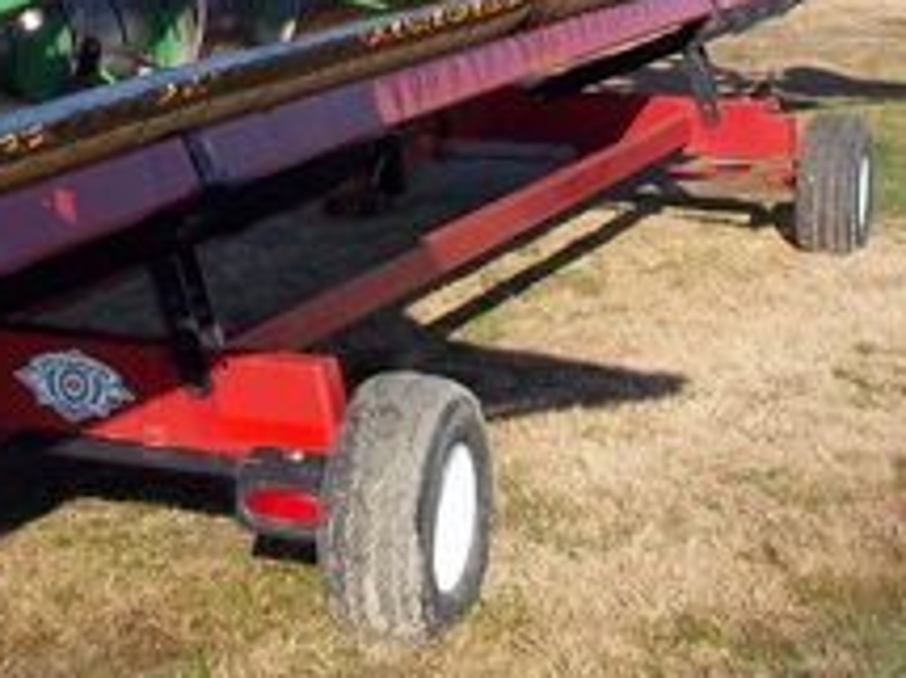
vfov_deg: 15.5
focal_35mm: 91
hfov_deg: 21.2
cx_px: 143
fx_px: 2380
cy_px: -177
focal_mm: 6.5
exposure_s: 1/160
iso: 80
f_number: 8
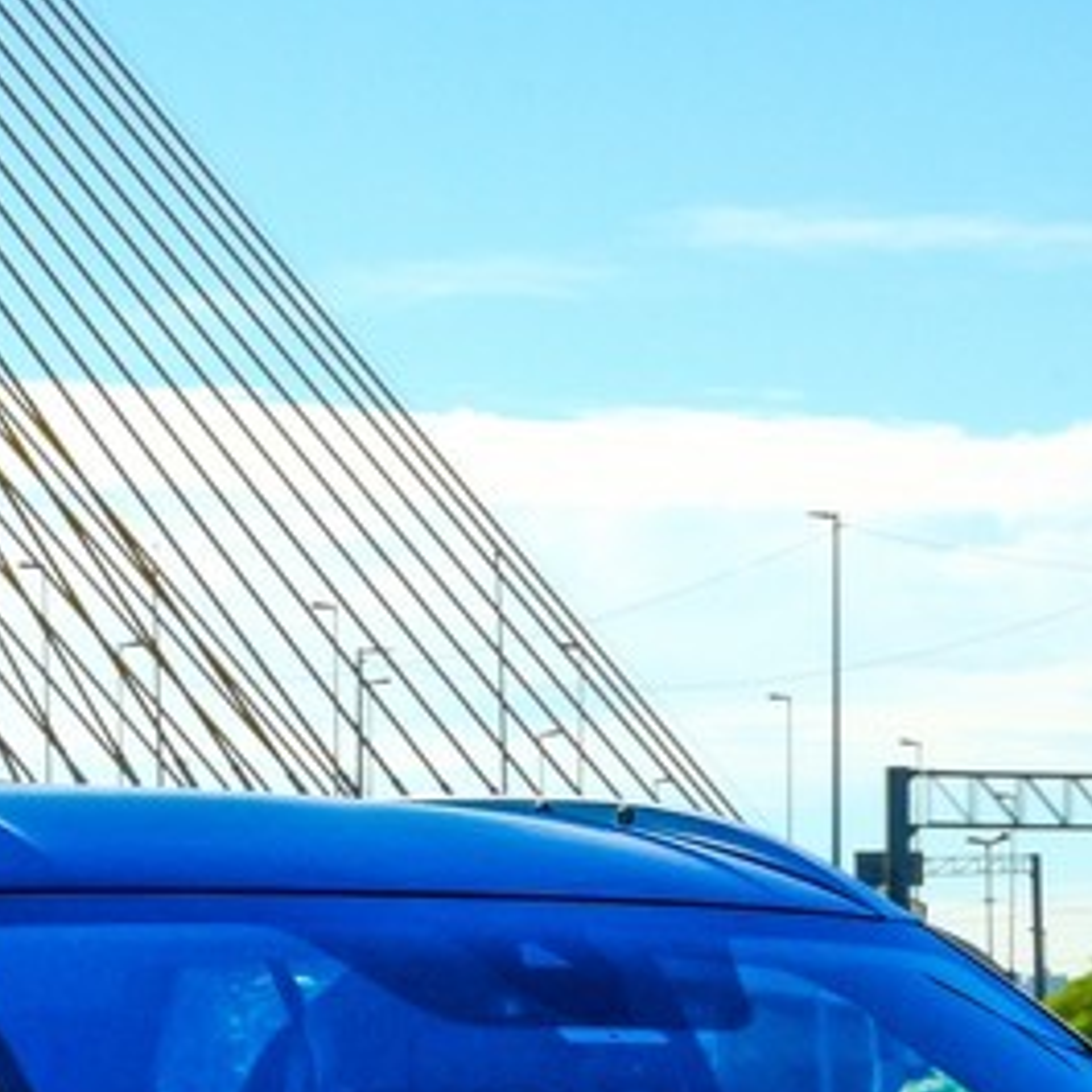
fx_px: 10636
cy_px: 1426
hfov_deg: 5.9
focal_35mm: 298
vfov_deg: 5.8
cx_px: 342
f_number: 20
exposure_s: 1/60
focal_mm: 58
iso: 400
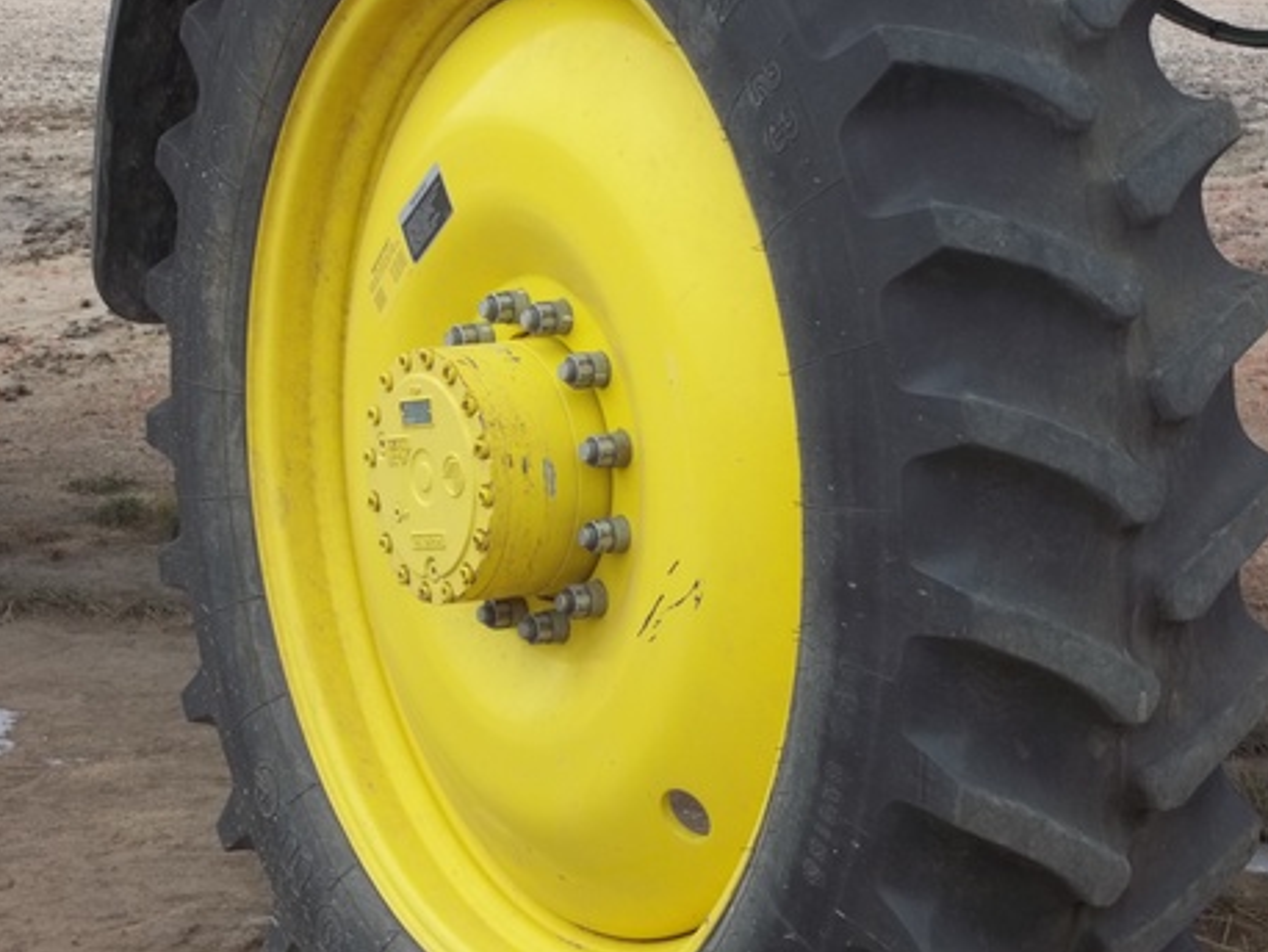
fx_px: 4178
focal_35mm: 114
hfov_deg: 17.2
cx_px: 734
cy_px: 457
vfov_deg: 13.0
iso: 64
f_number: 5.2
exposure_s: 1/80
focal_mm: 17.1
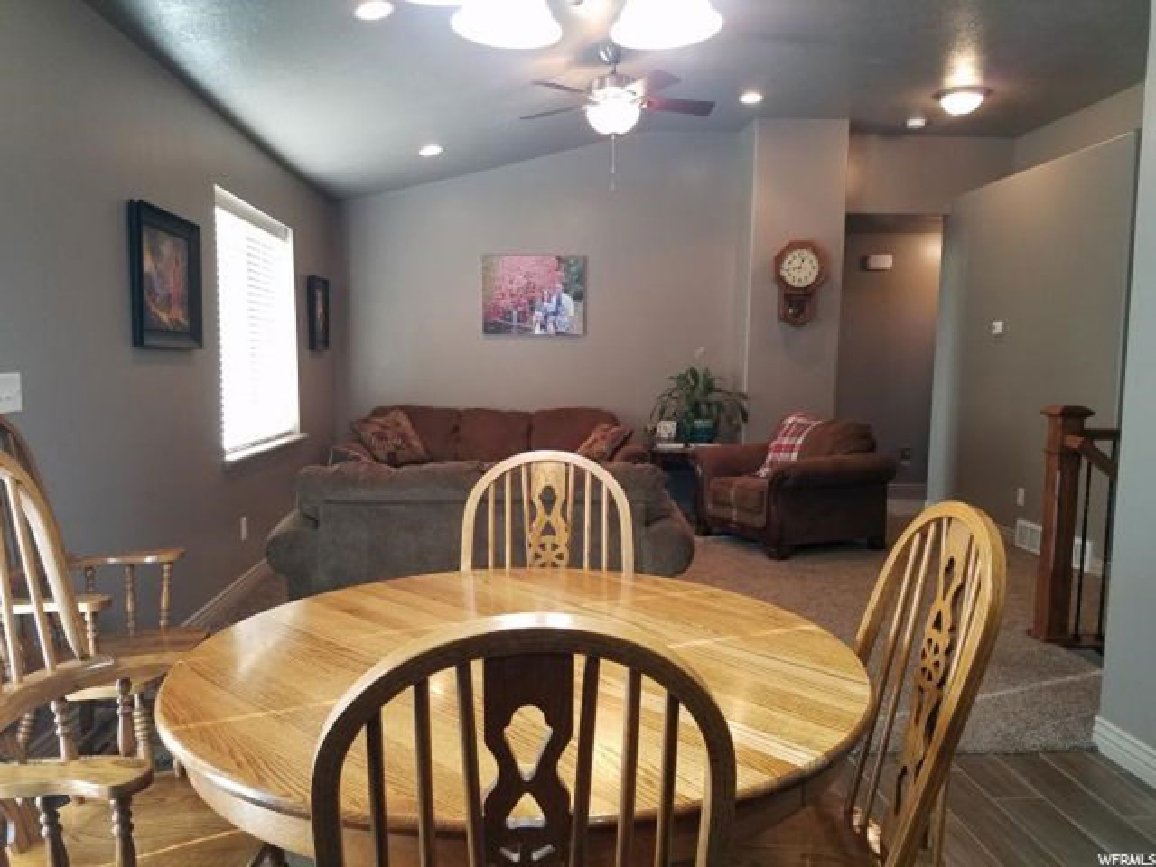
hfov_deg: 67.3
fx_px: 868
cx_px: 578
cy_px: 434
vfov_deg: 53.1
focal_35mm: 26
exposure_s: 1/40
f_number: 1.7
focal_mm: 4.2
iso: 160
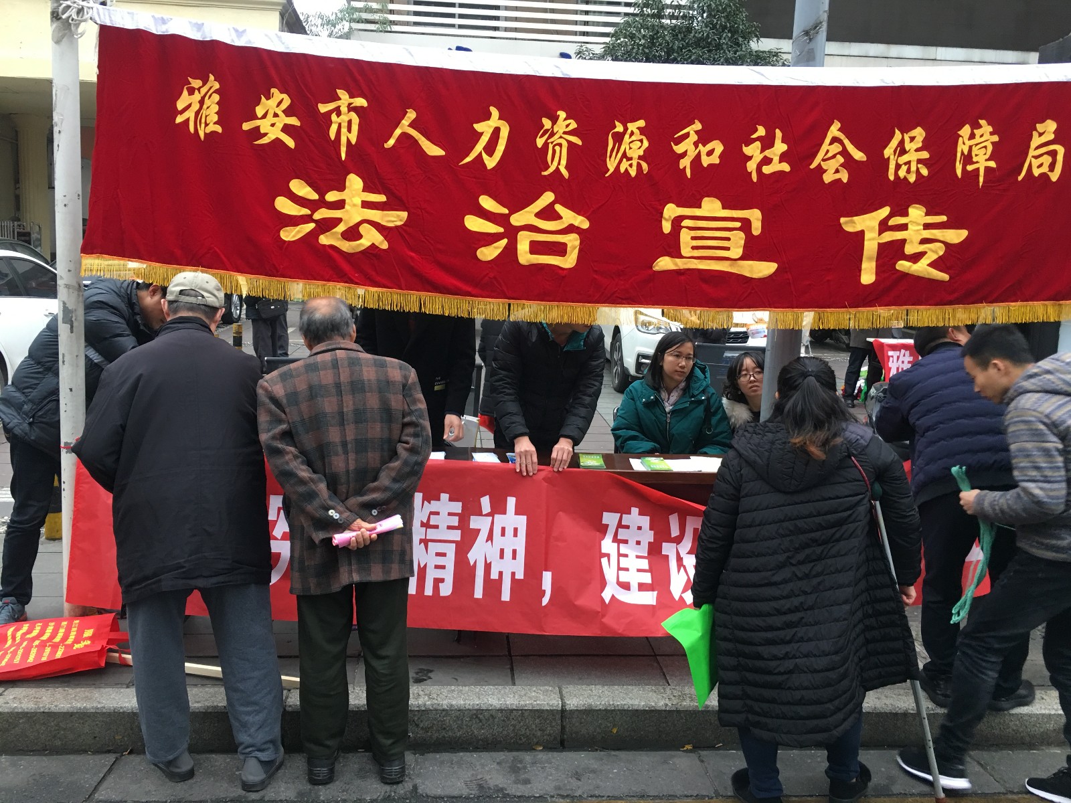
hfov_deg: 61.7
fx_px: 897
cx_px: 536
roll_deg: -1.8
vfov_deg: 48.2
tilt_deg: -6.9
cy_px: 402
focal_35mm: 29
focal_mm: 4.15
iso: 50
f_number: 2.2
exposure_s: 1/33
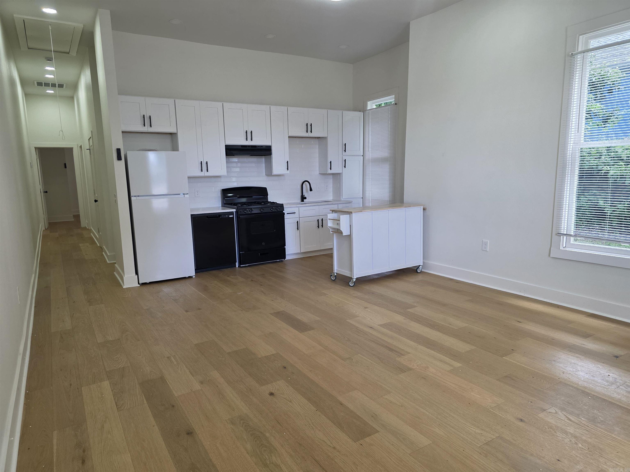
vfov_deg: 58.9
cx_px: 315
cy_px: 236
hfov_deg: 73.9
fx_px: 419
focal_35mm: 23
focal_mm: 6.3
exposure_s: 1/180
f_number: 1.7
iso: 160
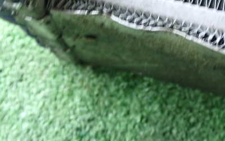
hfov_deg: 35.3
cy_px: 36
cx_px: 151
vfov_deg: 22.5
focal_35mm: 57
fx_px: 349
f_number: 2.5
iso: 500
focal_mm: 6.37
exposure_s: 1/40
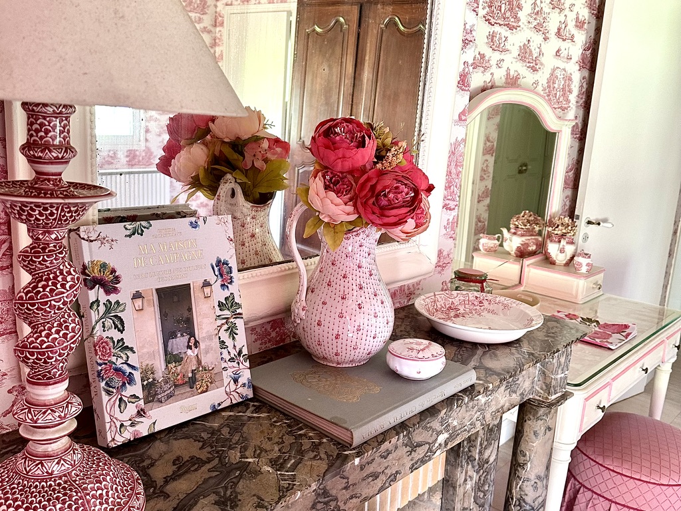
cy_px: 256
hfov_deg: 71.6
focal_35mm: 24
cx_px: 340
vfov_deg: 56.8
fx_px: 472
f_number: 1.78
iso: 320
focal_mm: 6.86
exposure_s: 1/60
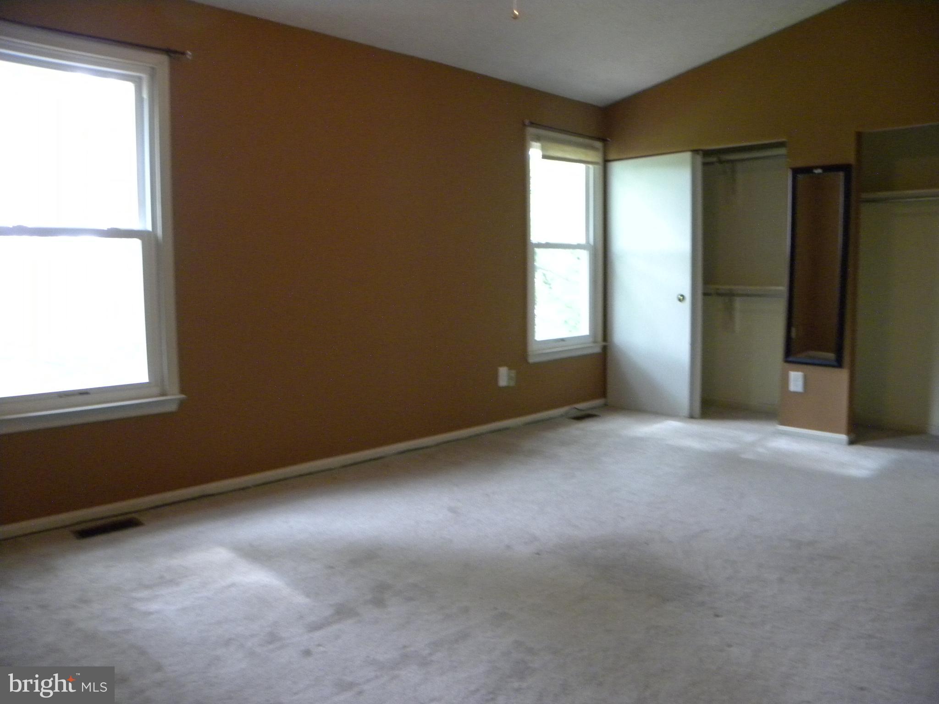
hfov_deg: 67.3
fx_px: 705
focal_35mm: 26
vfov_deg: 53.1
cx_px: 470
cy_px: 352
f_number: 2.8
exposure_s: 1/22.5
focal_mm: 4.6
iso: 400
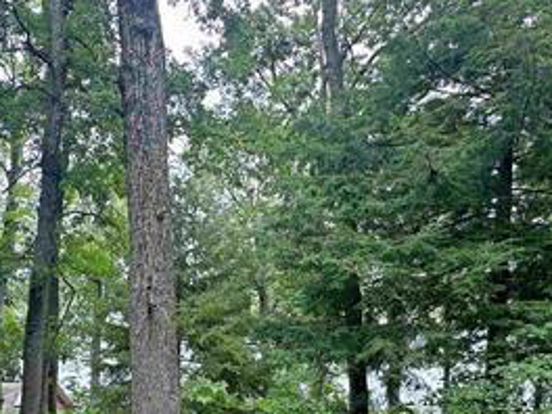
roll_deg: -1.3
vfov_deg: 40.5
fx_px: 542
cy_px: 316
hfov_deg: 53.0
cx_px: 190
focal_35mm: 34
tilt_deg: -2.6
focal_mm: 2.22
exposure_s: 1/121
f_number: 2.2
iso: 40
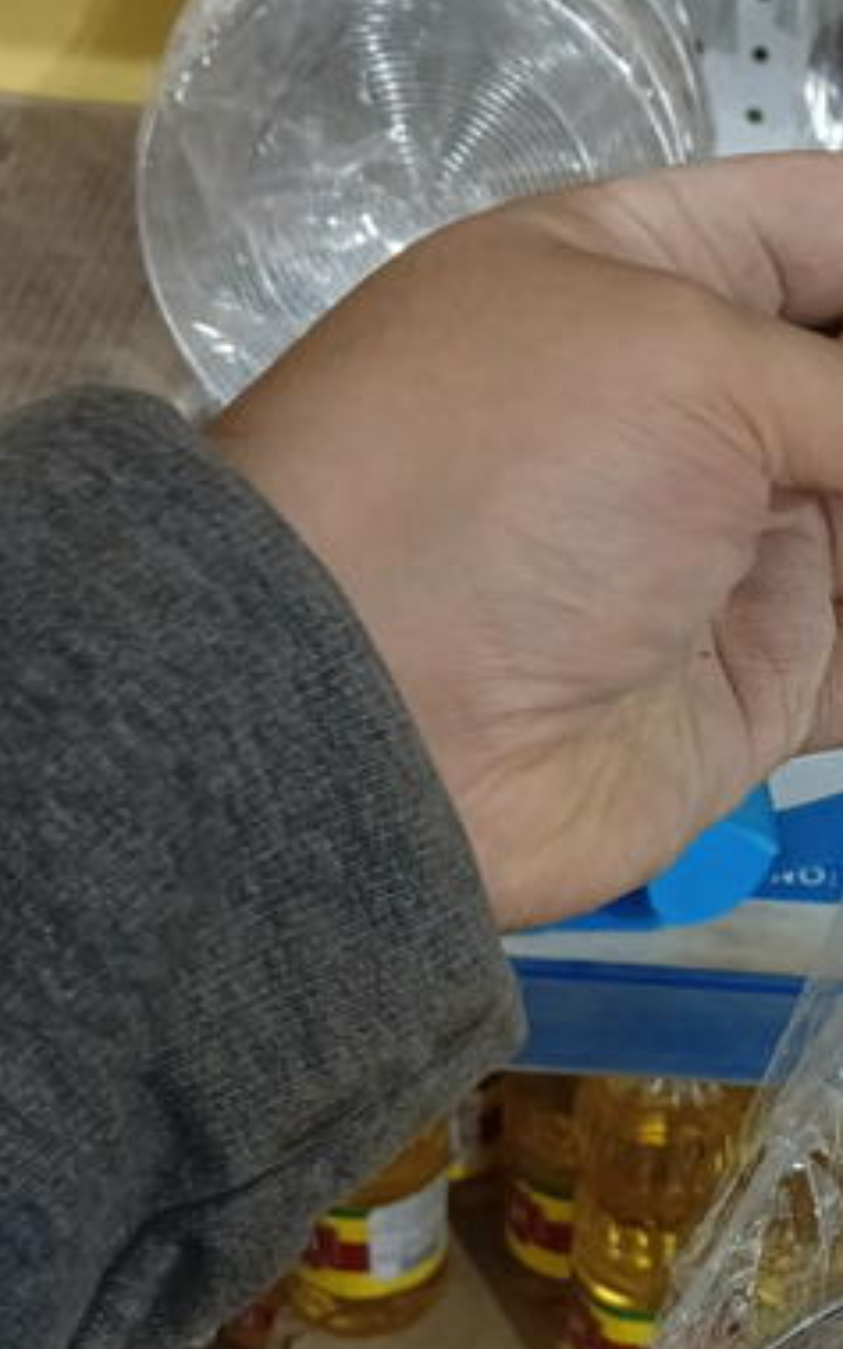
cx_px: 1003
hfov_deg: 20.9
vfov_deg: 34.5
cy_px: 988
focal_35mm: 58
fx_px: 2131
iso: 640
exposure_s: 1/20
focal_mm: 4.05
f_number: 1.8
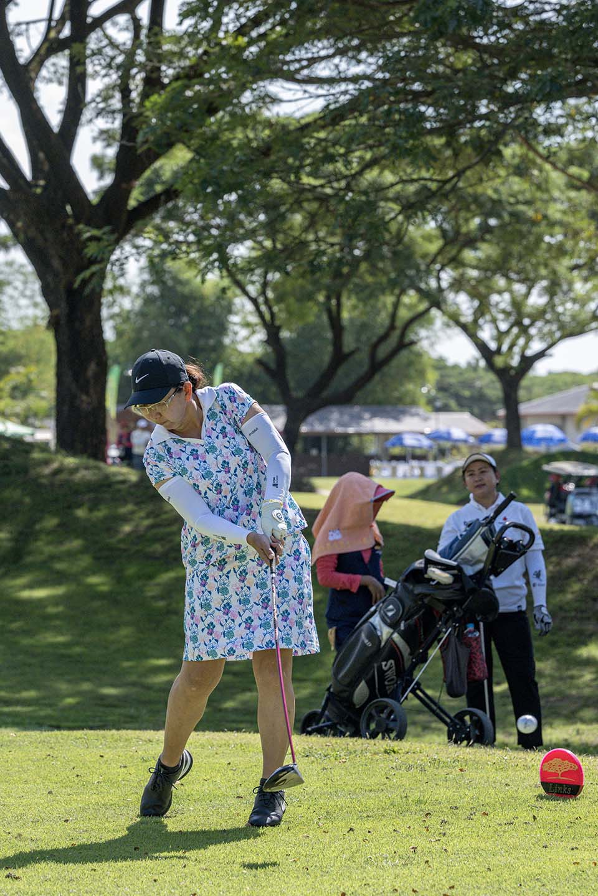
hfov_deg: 14.3
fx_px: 2392
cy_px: 448
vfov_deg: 21.2
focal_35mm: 96
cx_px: 299
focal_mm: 96
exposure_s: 1/5000
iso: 1250
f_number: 4.5
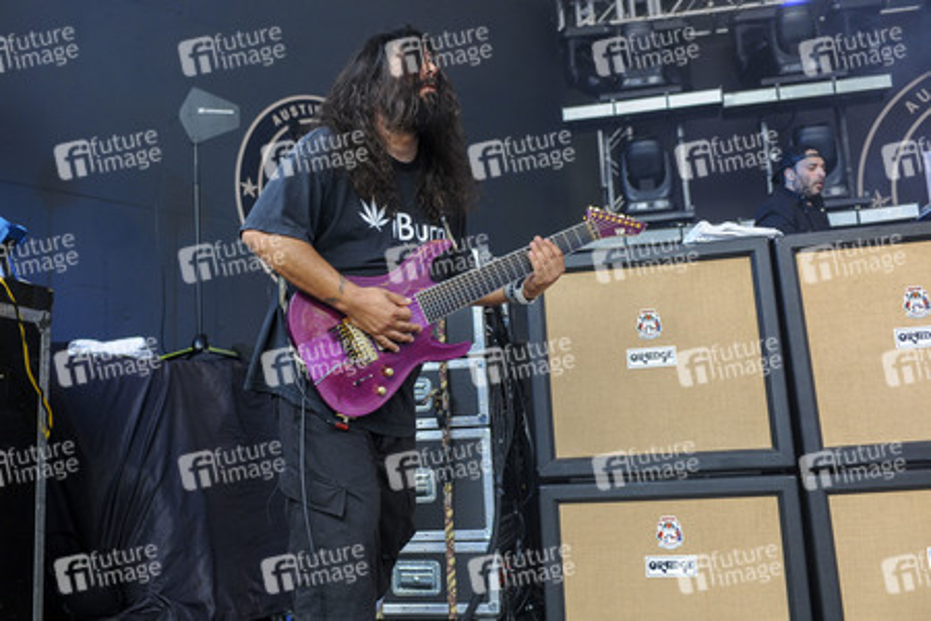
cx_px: 466
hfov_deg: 60.3
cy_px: 310
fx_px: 802
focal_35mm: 31
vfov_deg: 42.3
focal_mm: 31
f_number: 2.8
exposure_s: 1/800
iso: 1000
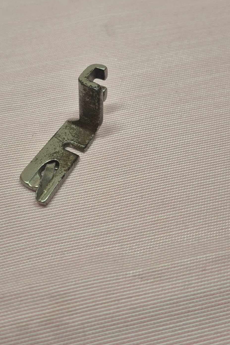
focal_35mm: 44
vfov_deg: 44.3
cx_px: 79
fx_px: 422
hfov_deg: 30.3
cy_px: 140
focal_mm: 5.4
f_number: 1.8
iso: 200
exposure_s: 1/120
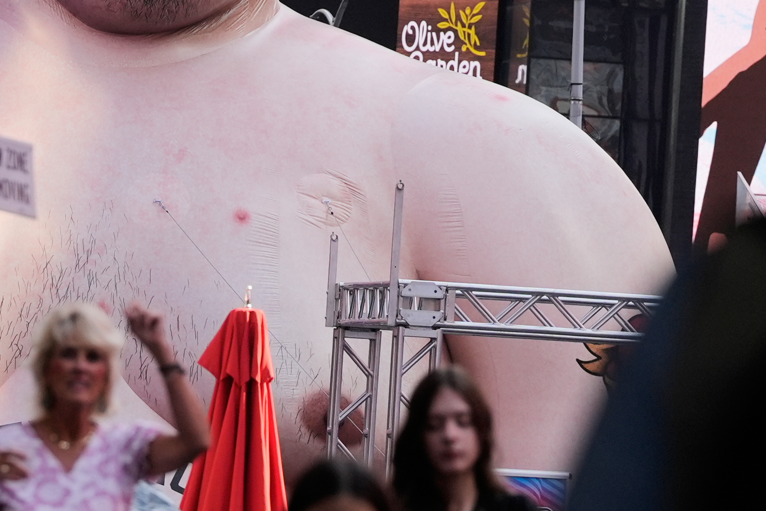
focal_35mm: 584
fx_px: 12425
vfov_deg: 2.4
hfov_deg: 3.5
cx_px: 482
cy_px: 291
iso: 400
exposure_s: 1/800
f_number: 5.6
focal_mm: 165
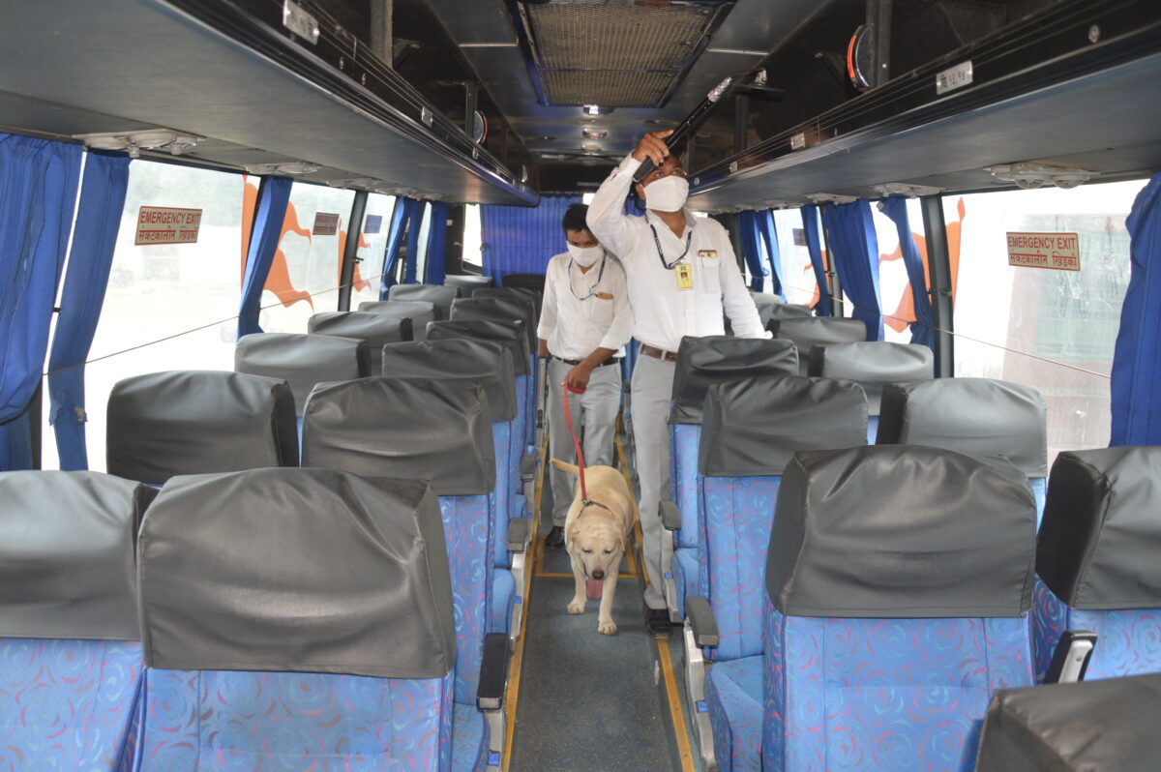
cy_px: 386
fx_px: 870
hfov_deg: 67.4
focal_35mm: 27
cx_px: 580
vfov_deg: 47.9
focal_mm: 18
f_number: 3.5
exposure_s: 1/125
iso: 400
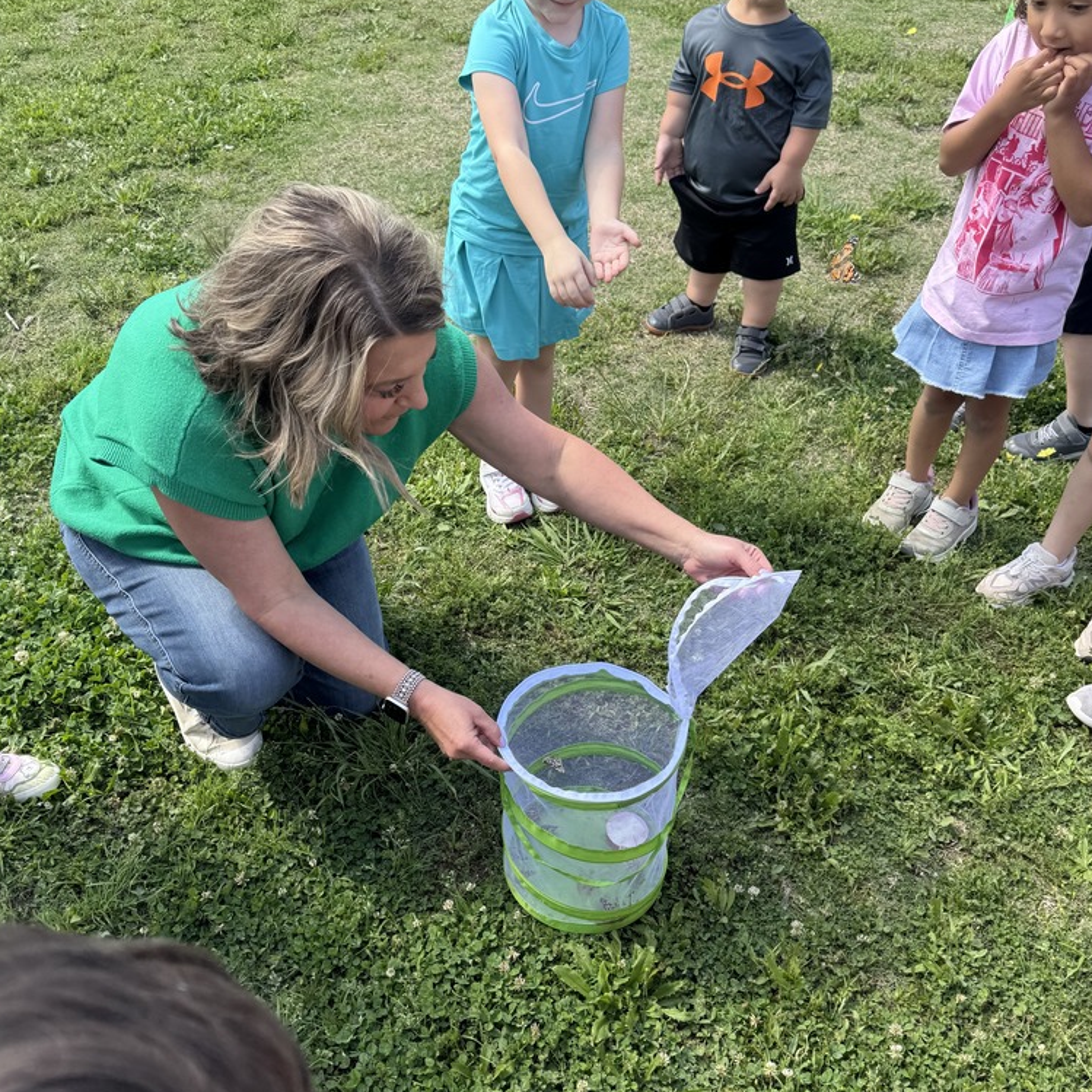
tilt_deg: -47.0
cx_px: 544
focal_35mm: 29
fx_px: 1035
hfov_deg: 55.6
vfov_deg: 55.4
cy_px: 634
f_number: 1.78
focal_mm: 6.76
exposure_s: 1/812
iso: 80
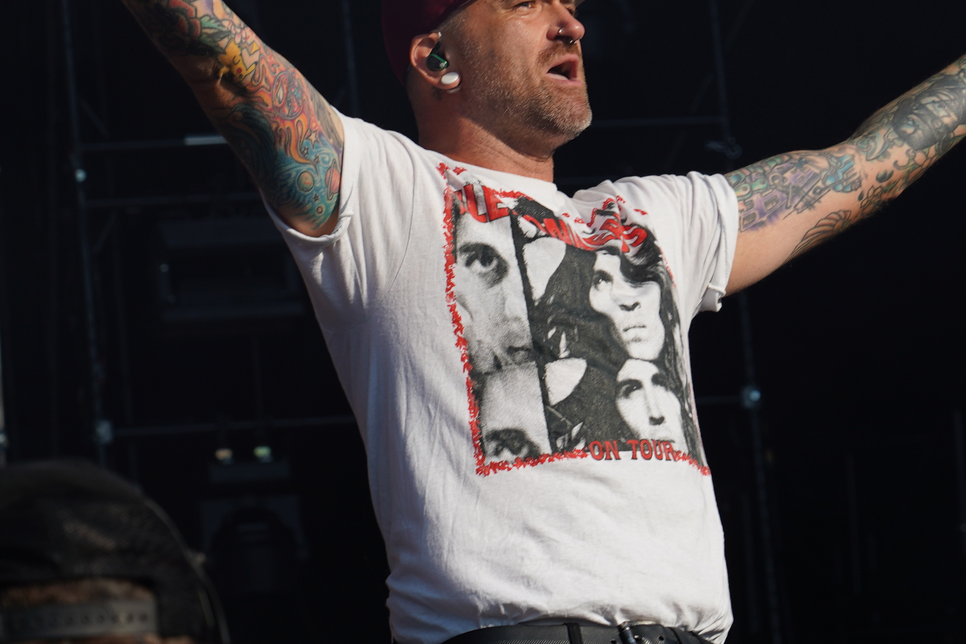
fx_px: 6359
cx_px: 725
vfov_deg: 5.8
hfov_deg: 8.7
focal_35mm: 237
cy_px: 3
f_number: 8
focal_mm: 105
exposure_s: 1/400
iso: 100
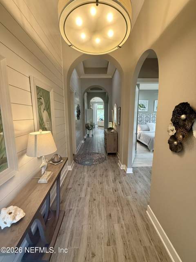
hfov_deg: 85.7
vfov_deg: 102.1
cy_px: 131
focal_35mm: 14
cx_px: 98
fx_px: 106
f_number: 2.2
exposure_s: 1/120
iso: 320
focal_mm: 2.22
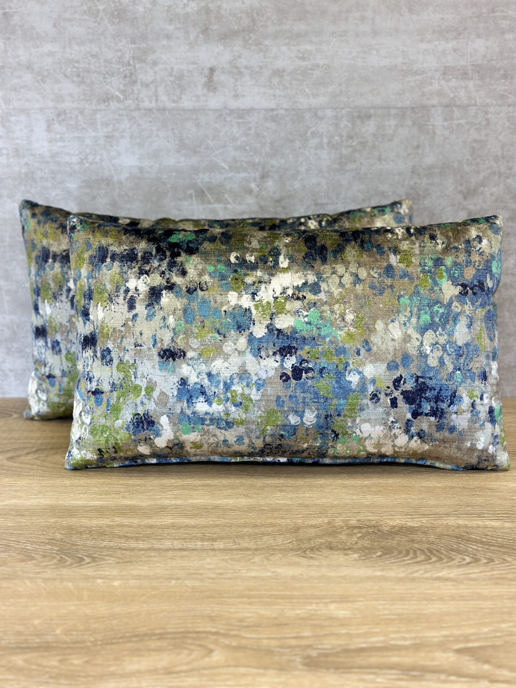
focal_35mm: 48
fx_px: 954
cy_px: 344
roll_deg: +0.5
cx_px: 258
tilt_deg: -14.5
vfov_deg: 39.7
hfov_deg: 30.3
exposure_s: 1/170
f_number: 1.78
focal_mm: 6.86
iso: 125
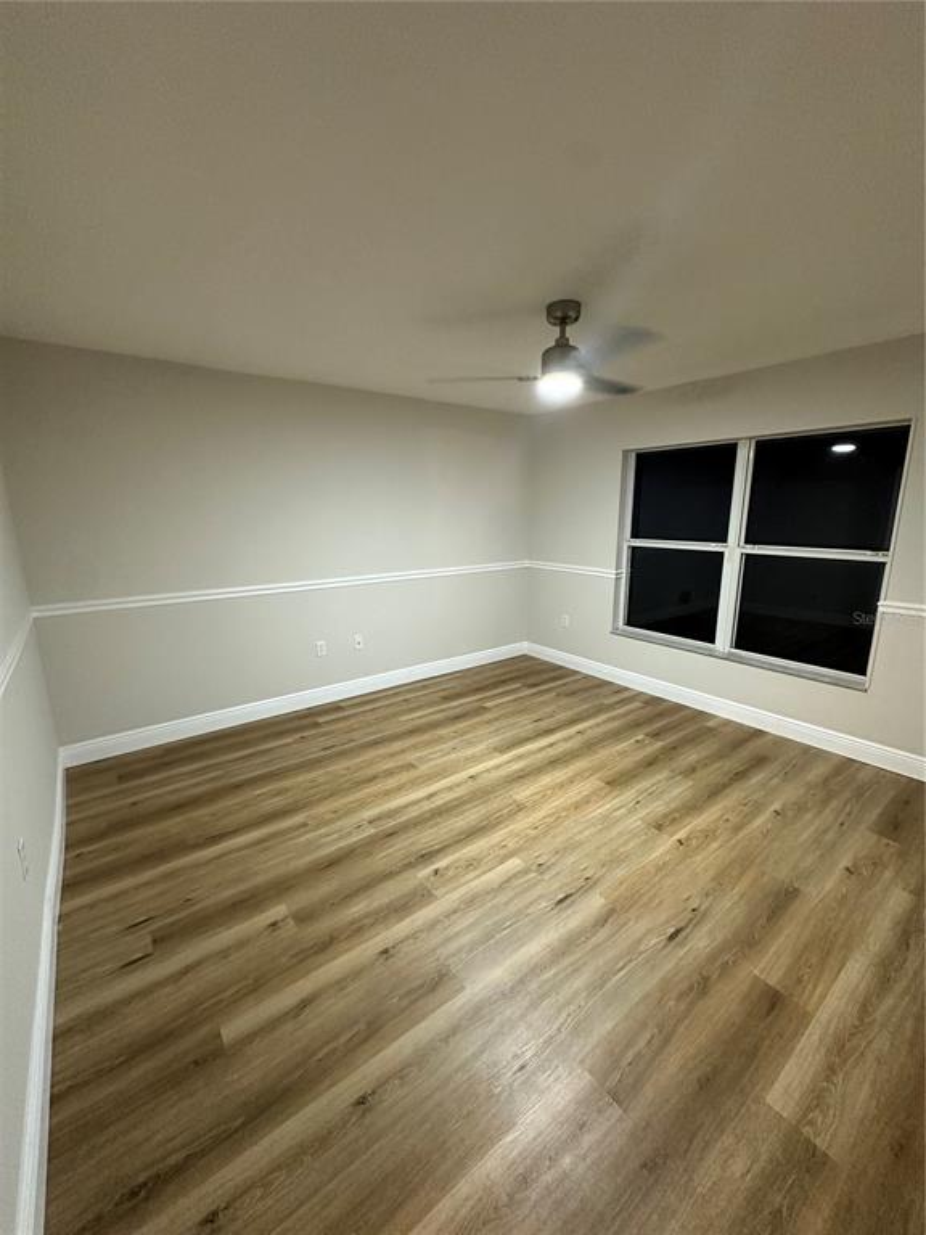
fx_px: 499
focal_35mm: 14
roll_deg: -0.3
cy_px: 618
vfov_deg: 102.1
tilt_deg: -12.3
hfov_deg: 85.7
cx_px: 463
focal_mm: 2.22
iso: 400
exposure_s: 1/60
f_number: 2.2
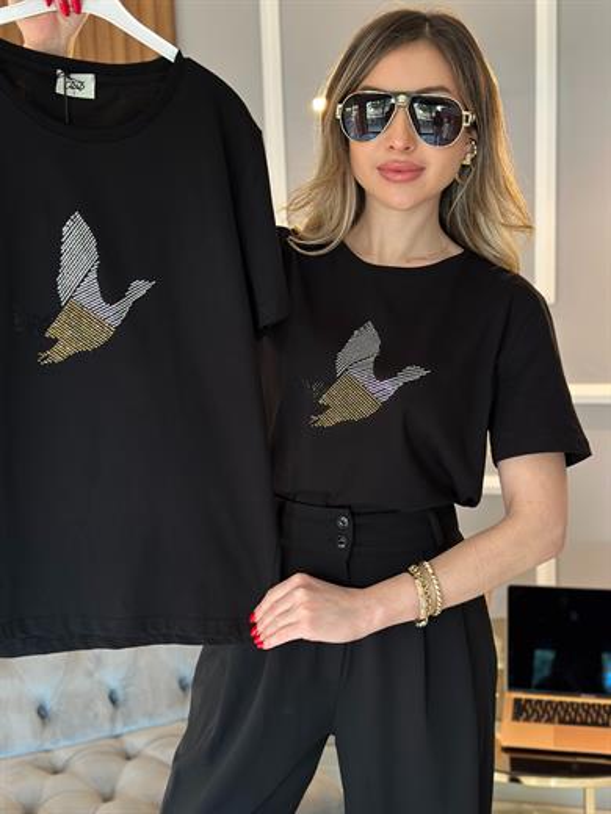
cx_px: 306
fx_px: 1130
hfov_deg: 30.3
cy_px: 407
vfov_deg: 39.7
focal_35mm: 48
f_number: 1.78
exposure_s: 1/60
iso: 200
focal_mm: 6.86
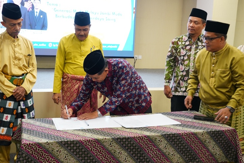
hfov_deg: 46.4
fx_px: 285
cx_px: 122
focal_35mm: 42
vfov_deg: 31.9
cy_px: 82
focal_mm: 28
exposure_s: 1/30
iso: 800
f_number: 5.6
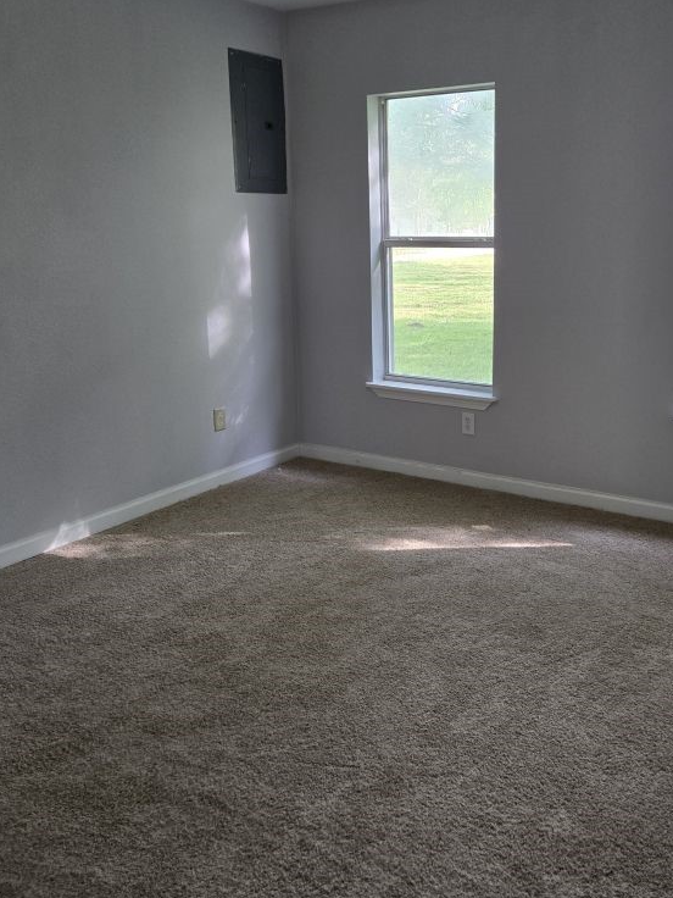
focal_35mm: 32
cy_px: 384
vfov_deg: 56.6
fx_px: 830
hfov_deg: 43.6
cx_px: 444
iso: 125
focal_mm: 5.4
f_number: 1.8
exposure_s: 1/120
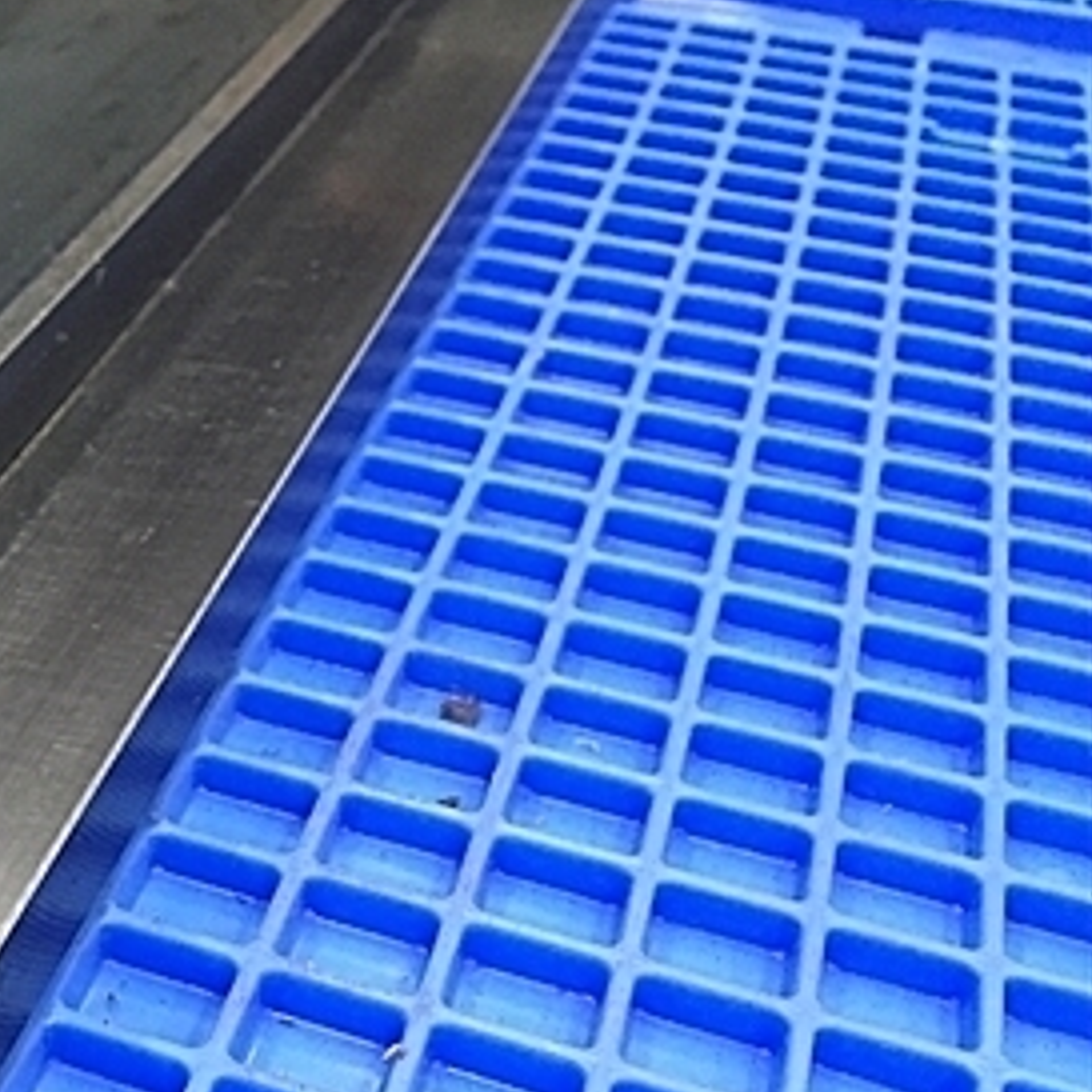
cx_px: -184
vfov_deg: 28.6
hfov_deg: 25.9
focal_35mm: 60
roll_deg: -1.2
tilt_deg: -31.4
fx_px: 2141
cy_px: 576
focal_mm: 4.15
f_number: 2.2
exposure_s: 1/30
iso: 200
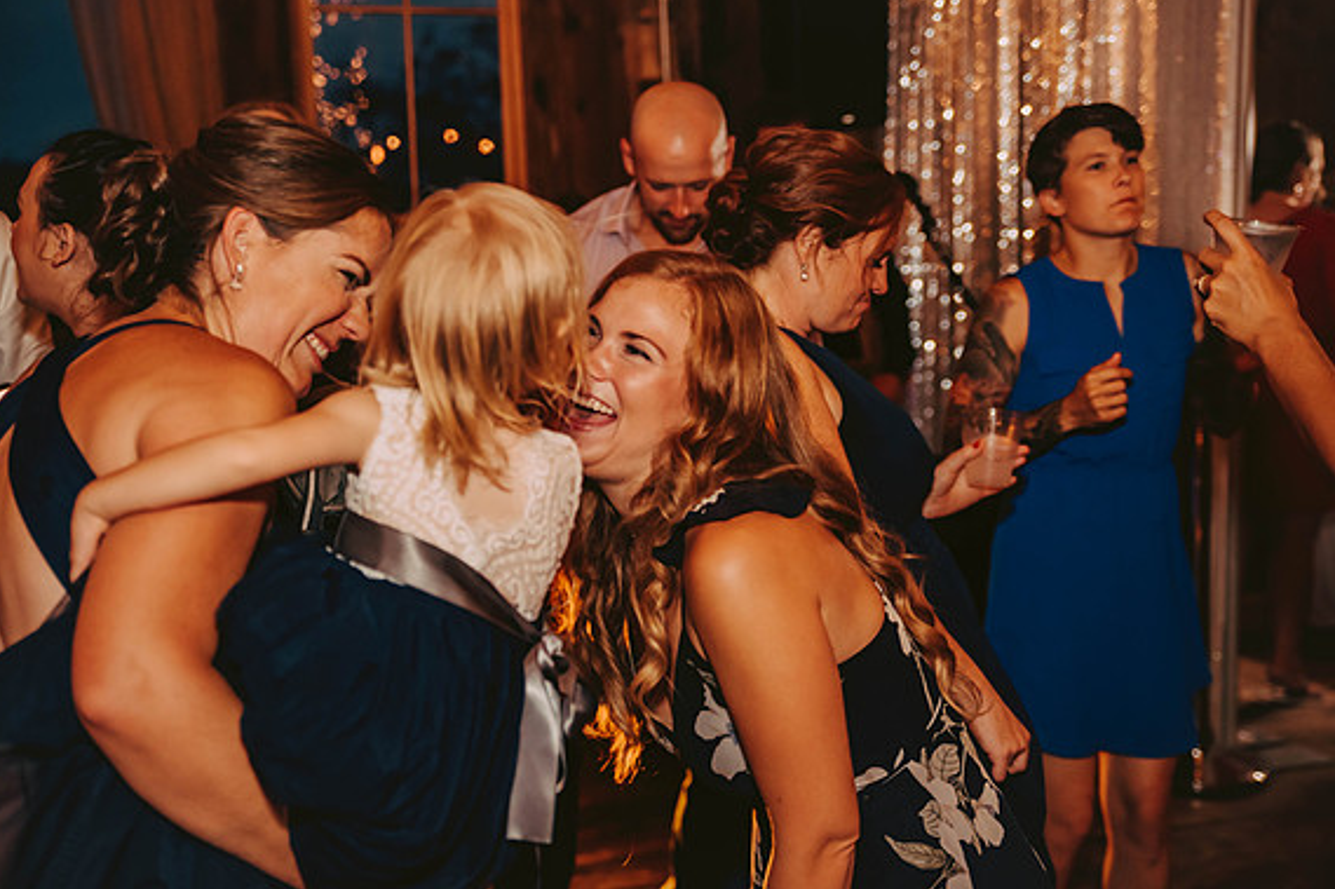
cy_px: 442
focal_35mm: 53
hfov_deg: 37.5
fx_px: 1965
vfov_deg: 25.5
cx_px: 664
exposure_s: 1/125
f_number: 2.8
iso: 1600
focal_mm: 52
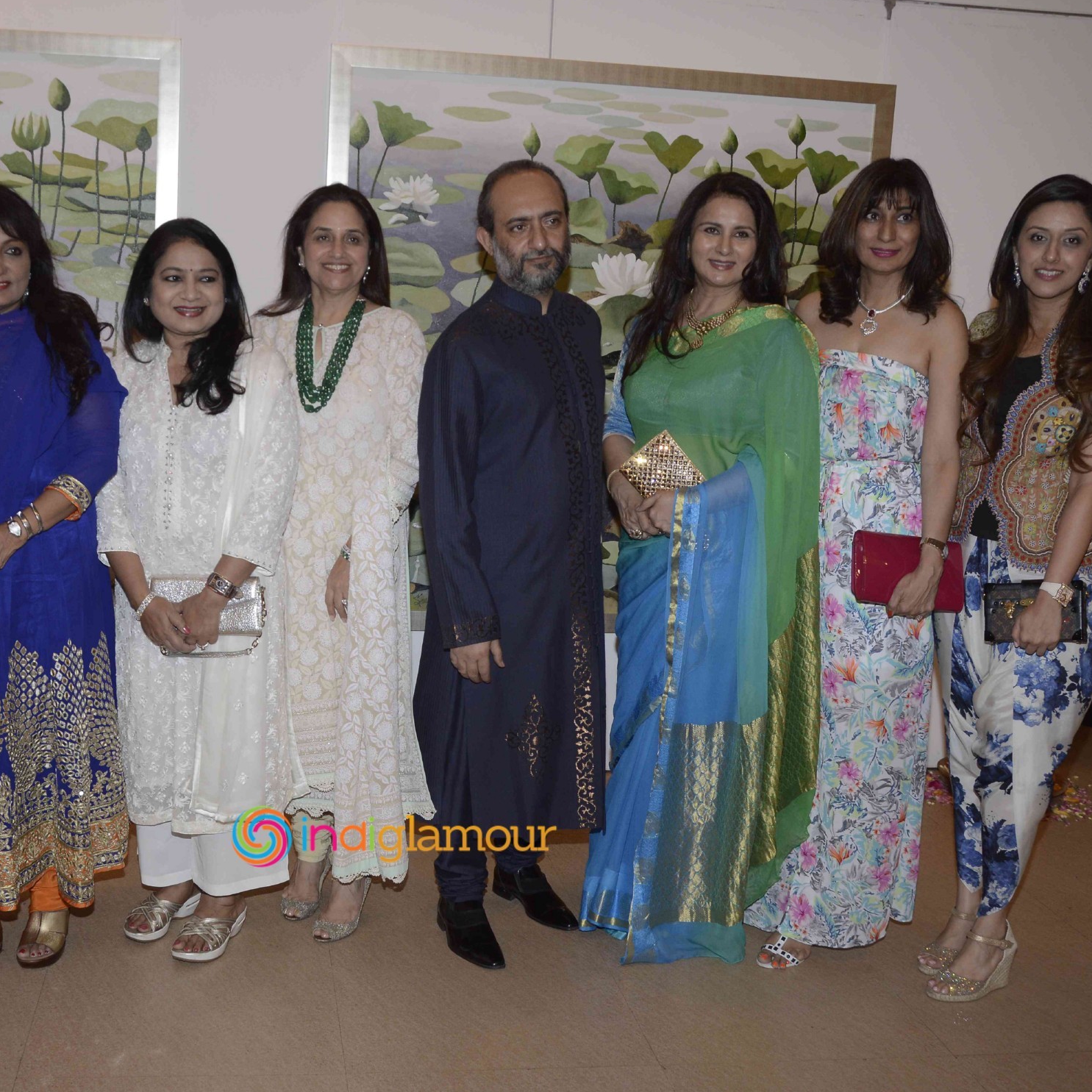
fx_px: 1451
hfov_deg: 40.9
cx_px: 393
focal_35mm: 41
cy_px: 543
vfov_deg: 41.3
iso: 400
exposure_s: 1/200
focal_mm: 21
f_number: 6.3
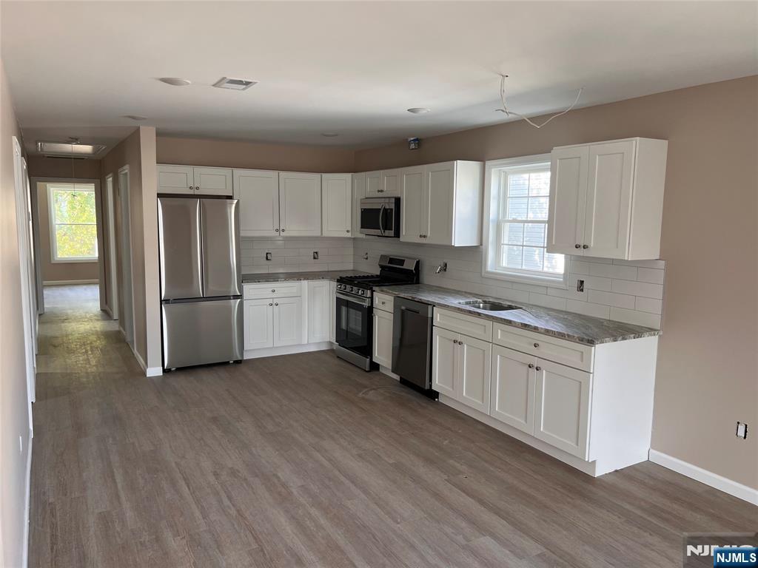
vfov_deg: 53.1
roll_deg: -0.7
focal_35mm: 26
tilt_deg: -7.4
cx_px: 379
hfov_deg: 67.3
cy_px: 284
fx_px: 569
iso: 100
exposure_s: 1/121
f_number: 1.5
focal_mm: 5.7
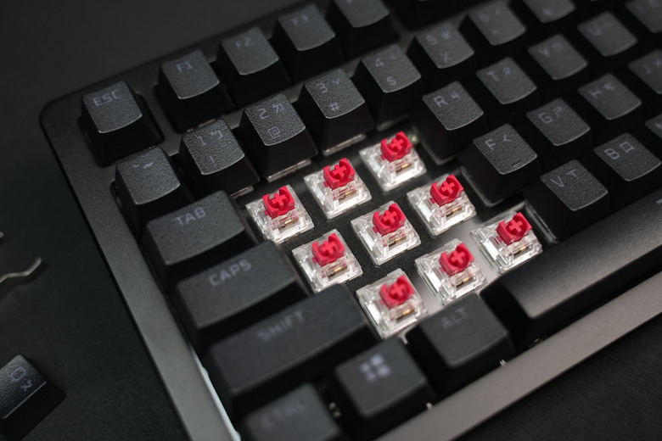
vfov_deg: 35.9
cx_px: 331
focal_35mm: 37
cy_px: 220
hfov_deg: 51.9
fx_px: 680
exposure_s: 1/80
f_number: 2.8
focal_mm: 37
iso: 800
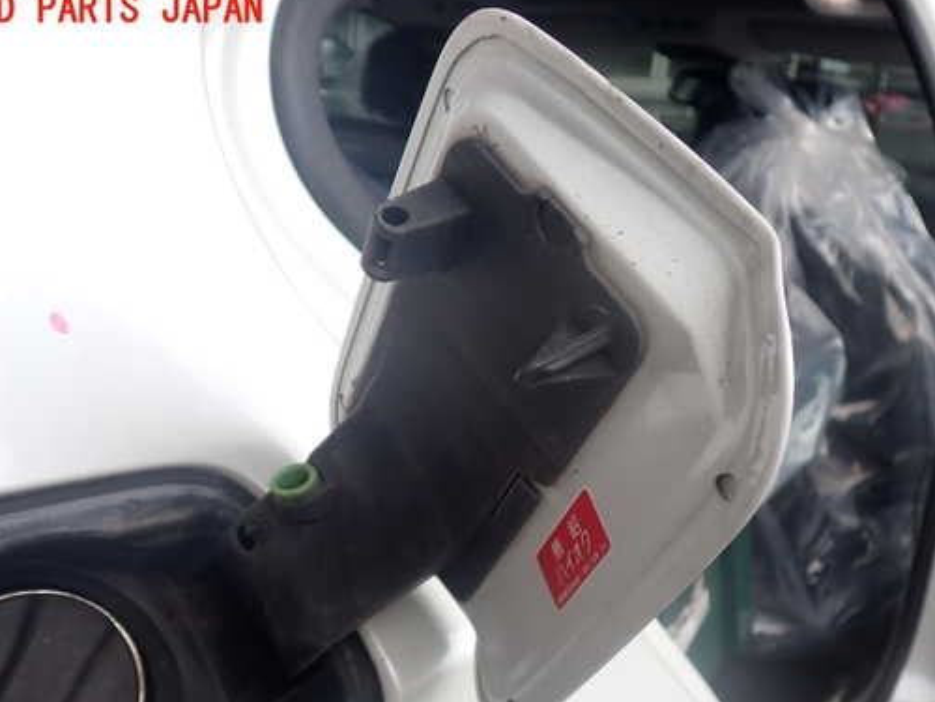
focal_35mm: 36
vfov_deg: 39.5
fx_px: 972
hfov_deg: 51.3
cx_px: 484
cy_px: 408
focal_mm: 5.4
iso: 160
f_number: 2.3
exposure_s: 1/125
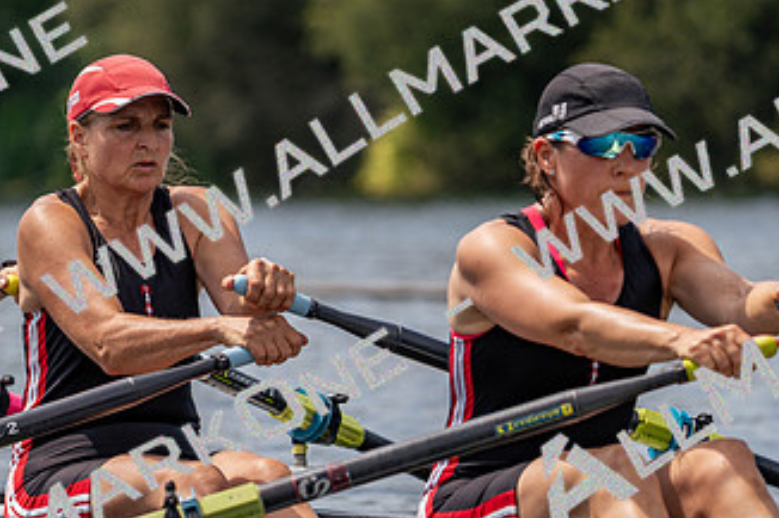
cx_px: 337
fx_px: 10316
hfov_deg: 4.3
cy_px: 321
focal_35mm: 477
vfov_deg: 2.9
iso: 200
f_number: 5.6
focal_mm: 268
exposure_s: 1/1600
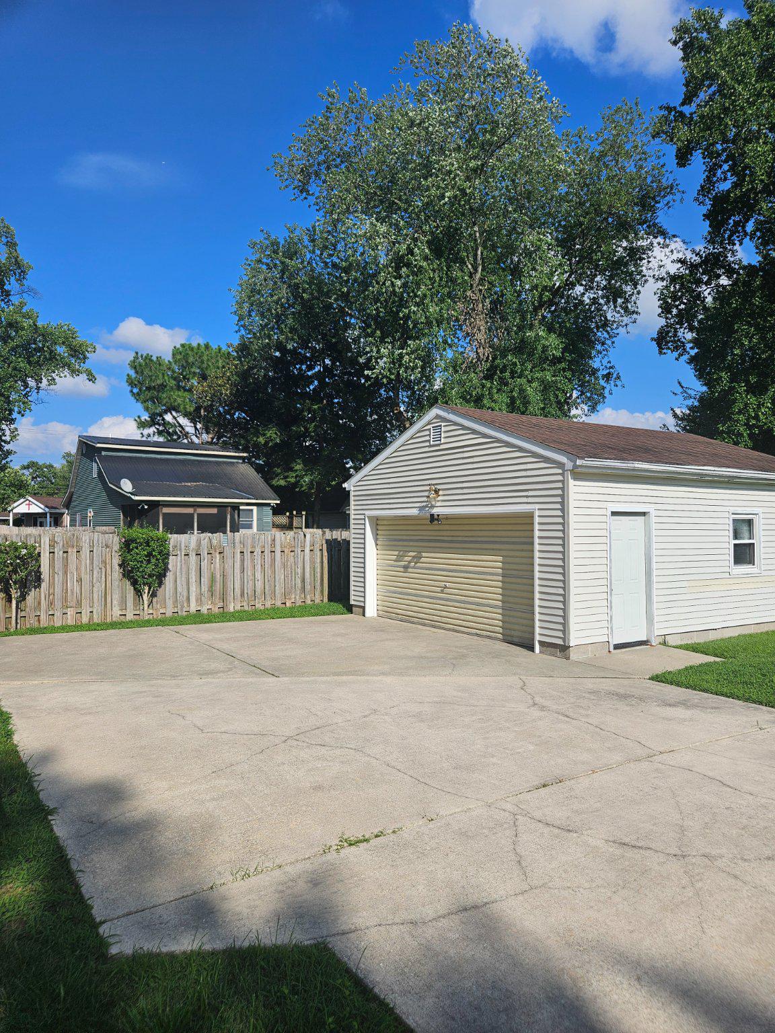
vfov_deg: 73.9
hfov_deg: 58.9
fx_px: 687
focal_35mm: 23
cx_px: 388
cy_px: 516
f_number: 1.8
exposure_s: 1/2835
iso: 25
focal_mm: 5.4
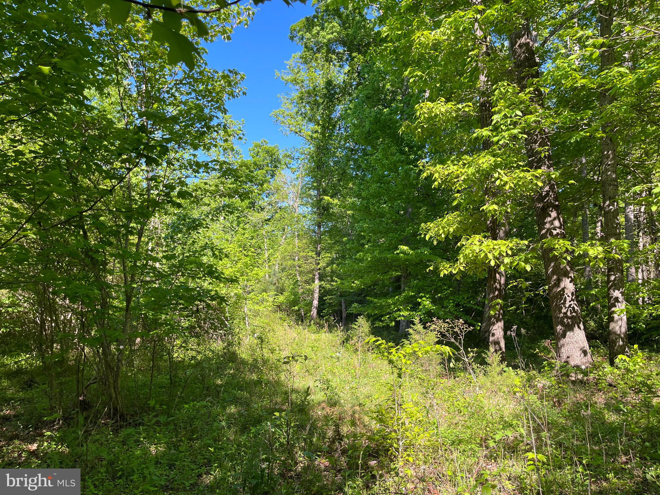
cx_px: 330
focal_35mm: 26
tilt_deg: +12.9
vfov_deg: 53.1
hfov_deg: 67.3
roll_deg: +0.6
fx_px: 496
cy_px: 248
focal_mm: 5.1
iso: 50
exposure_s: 1/544
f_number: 1.6
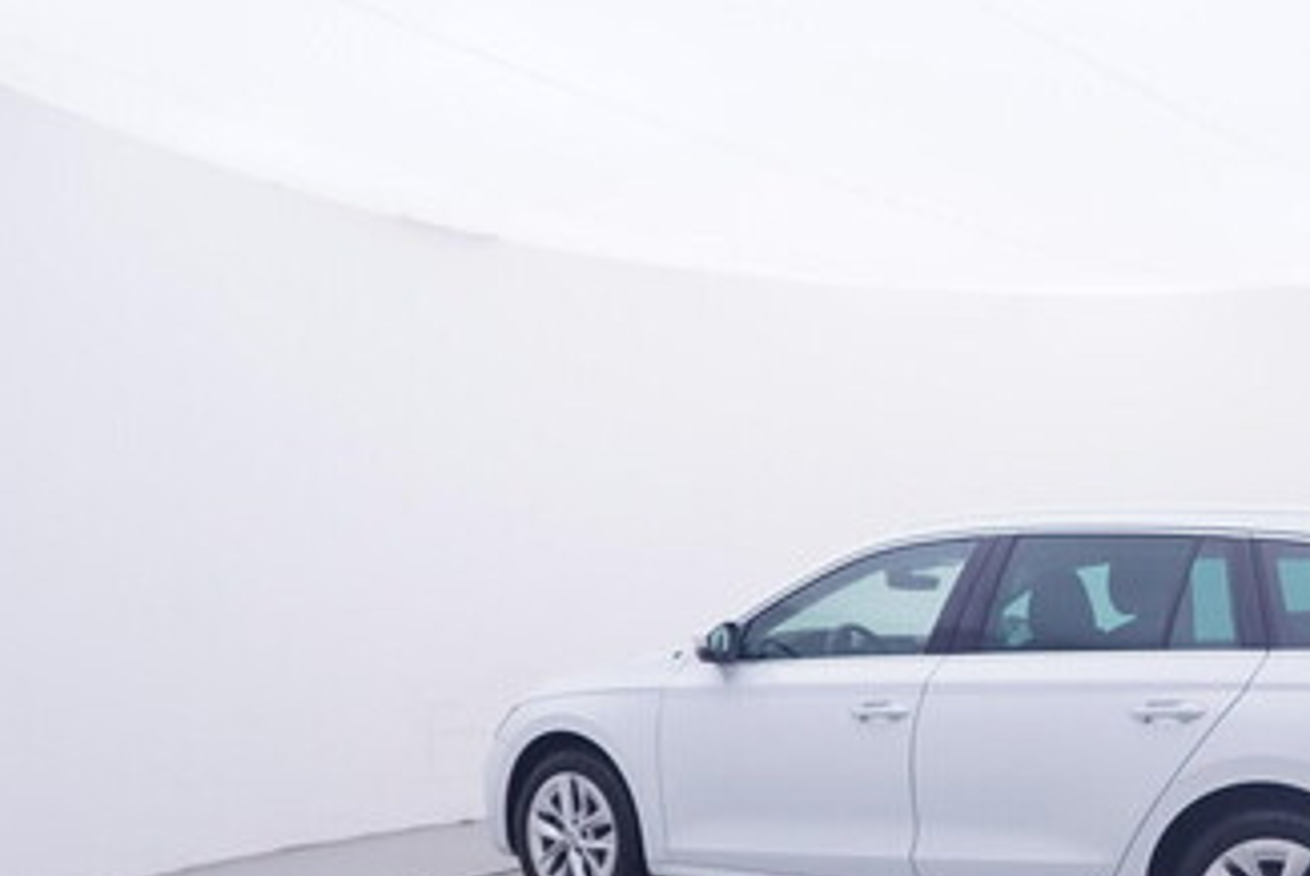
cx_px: 1055
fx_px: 1378
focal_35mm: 38
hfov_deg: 47.9
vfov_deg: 34.4
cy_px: 673
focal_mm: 15
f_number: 5
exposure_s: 1/80
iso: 200
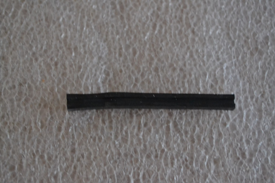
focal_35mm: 57
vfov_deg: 23.8
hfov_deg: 35.1
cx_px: 138
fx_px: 435
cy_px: 92
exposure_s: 1/15
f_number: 5
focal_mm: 38
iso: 3200
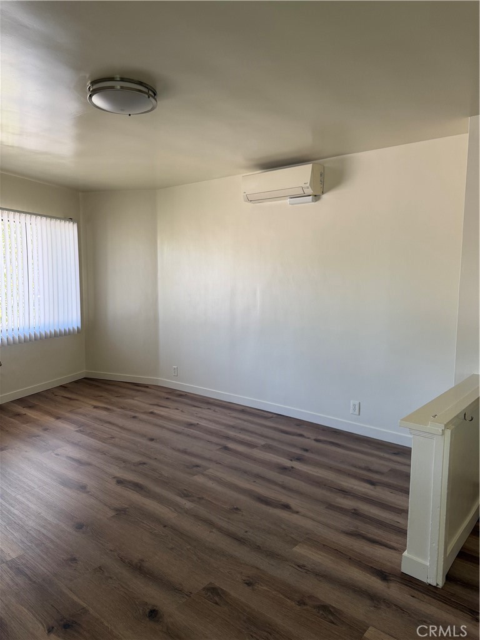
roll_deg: +0.3
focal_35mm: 24
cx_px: 240
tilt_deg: -4.8
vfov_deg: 71.6
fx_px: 444
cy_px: 320
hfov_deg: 56.8
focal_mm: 6.76
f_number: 1.78
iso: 125
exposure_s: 1/121
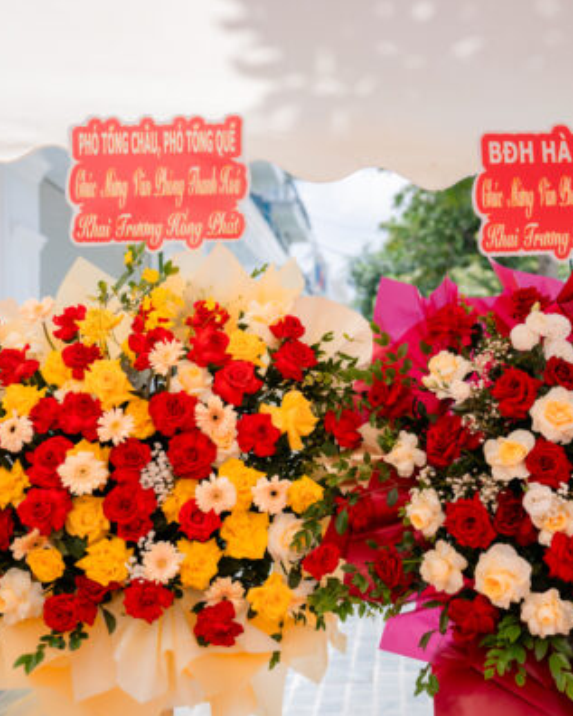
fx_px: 1144
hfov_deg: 27.8
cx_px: 405
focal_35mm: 54
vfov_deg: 34.7
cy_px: 358
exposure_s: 1/640
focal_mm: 38
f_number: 3.2
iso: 100
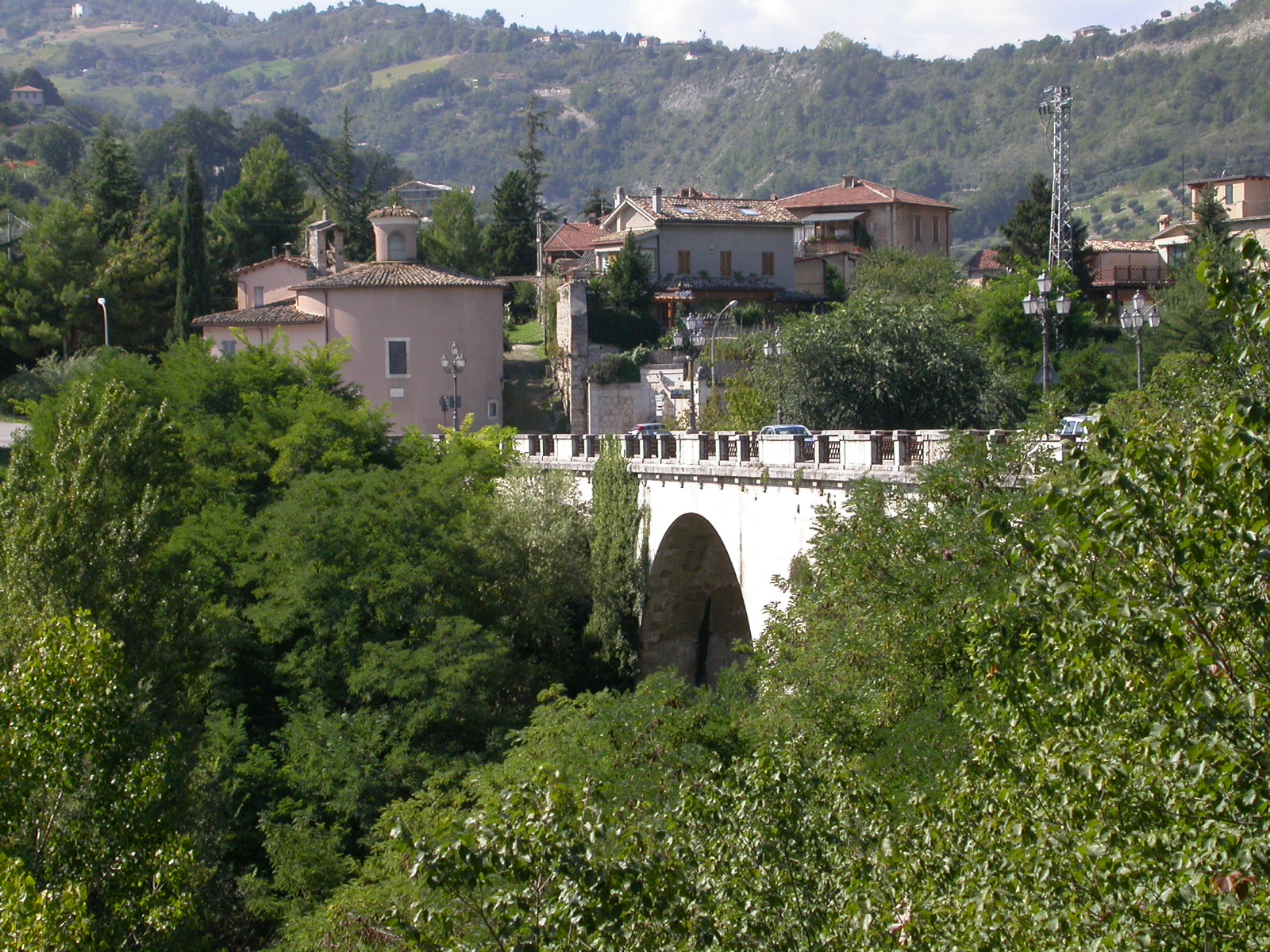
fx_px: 3559
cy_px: 476
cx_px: 635
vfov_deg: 15.2
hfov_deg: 20.2
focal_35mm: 97
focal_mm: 20.2
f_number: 5.6
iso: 100
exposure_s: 1/394
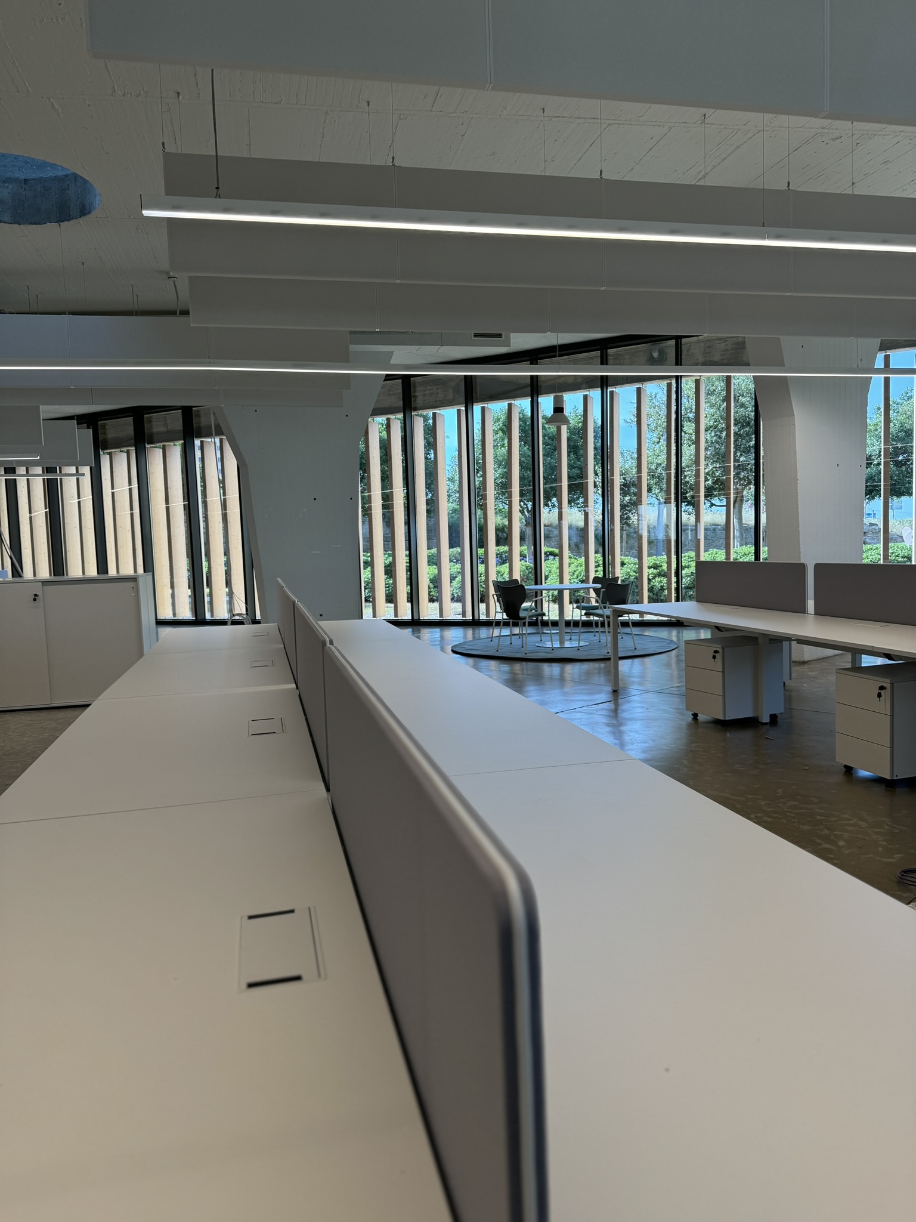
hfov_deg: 56.8
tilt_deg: -3.9
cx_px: 458
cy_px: 611
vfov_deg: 71.6
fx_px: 847
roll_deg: +1.6
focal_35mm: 24
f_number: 1.78
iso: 80
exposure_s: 1/425
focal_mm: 6.76
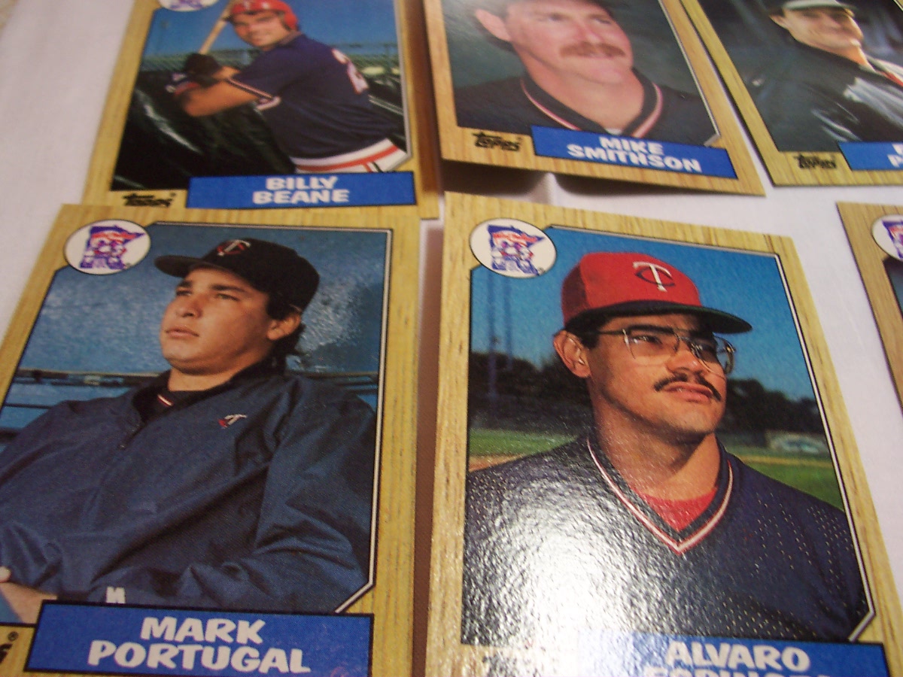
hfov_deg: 50.1
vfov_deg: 38.7
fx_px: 965
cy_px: 338
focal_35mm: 37
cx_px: 452
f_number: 2.8
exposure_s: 1/30
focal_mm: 5.6
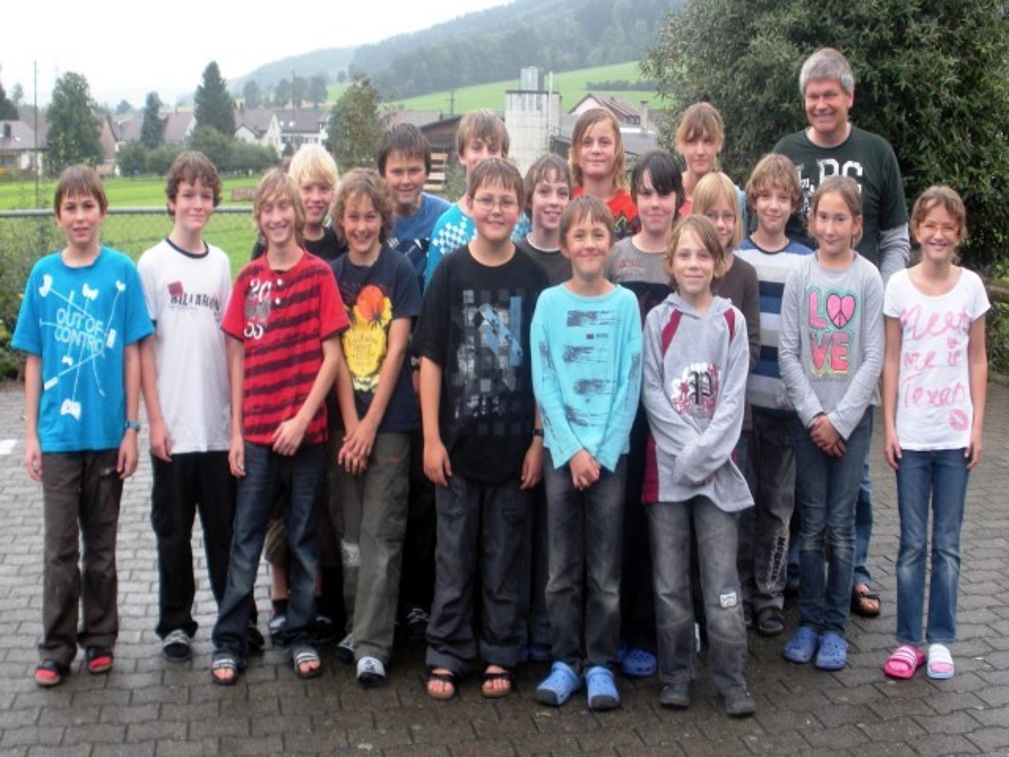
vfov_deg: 32.9
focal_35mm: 44
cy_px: 378
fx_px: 1283
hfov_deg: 42.9
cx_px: 504
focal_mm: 7.7
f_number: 4
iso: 64
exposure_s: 1/59.5
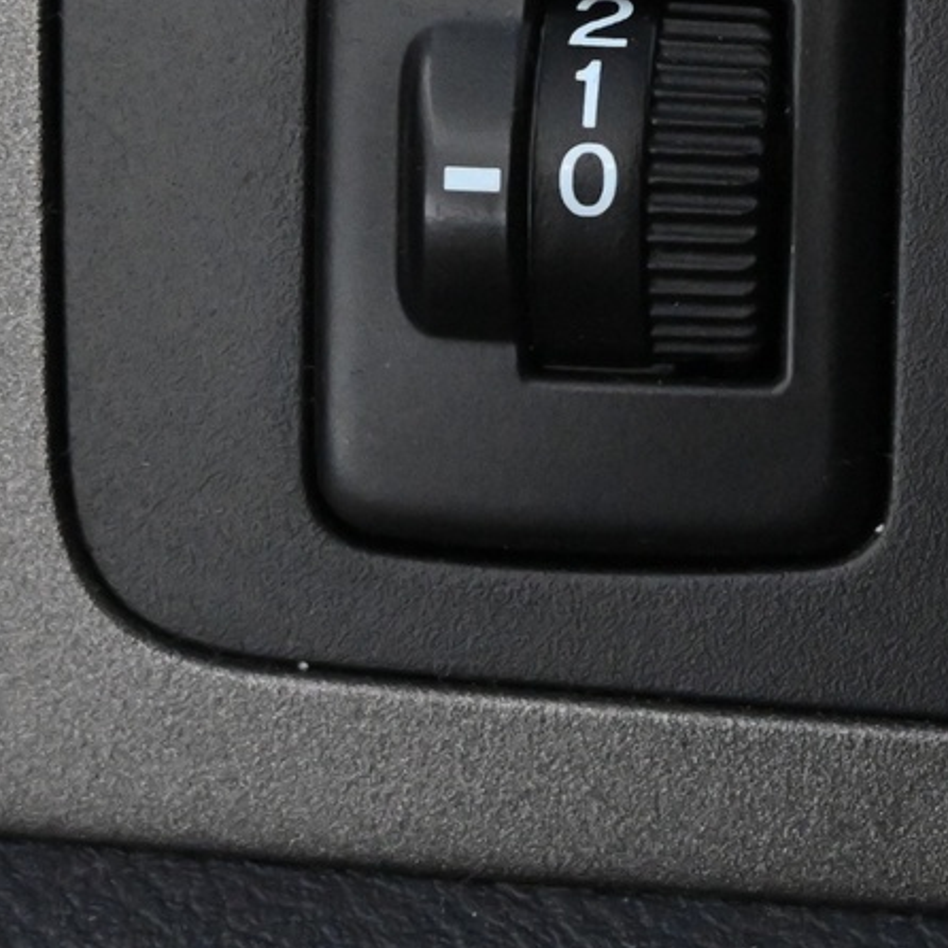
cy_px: 213
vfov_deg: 11.9
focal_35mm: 146
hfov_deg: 11.7
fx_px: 4517
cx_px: 1169
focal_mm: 31.5
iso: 5600
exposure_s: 1/50
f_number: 5
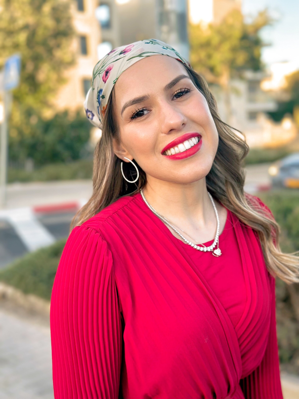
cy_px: 200
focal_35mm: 48
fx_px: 553
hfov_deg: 30.3
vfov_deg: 39.7
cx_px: 150
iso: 80
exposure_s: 1/384
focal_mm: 6.86
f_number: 1.78
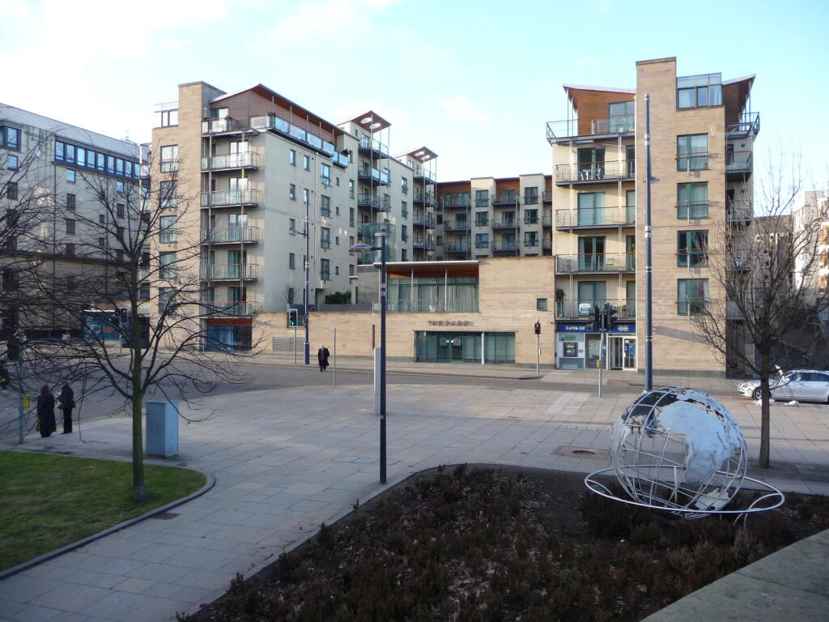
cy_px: 311
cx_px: 414
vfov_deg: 49.7
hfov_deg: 63.4
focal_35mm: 28
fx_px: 671
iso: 100
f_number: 3.3
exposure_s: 1/125
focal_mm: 4.7
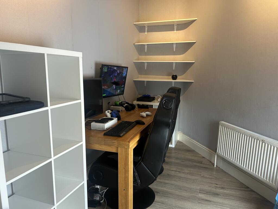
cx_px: 139
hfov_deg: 67.3
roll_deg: +0.1
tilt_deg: -11.1
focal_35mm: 26
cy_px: 104
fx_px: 209
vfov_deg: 53.1
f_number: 1.5
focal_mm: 5.7
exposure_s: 1/60
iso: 125
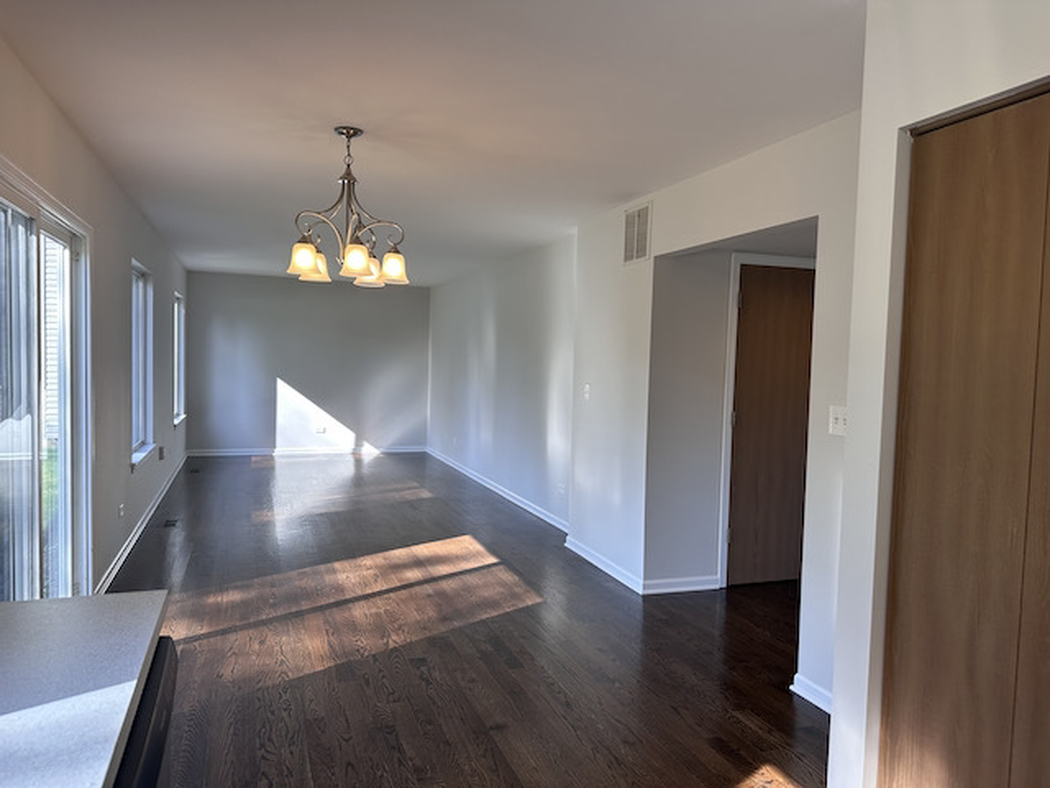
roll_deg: -1.4
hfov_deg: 71.6
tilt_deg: -3.4
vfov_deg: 56.8
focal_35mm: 24
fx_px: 728
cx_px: 525
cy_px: 394
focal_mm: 6.86
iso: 80
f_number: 1.78
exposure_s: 1/184
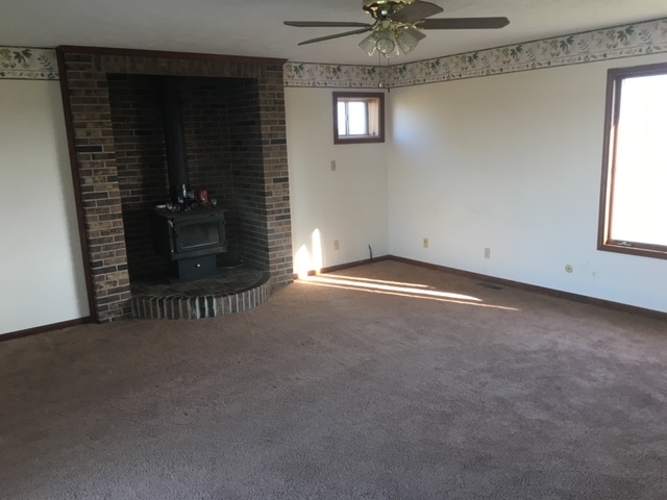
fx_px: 559
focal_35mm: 29
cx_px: 334
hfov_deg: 61.7
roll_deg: +2.1
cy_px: 250
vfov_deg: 48.2
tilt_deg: -11.7
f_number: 2.2
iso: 32
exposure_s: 1/30
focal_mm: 4.15
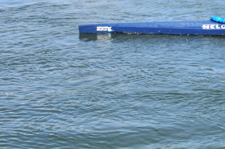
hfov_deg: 13.0
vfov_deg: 8.7
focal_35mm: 155
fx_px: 965
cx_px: 256
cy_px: -55
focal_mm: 31
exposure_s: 1/640
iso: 320
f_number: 13
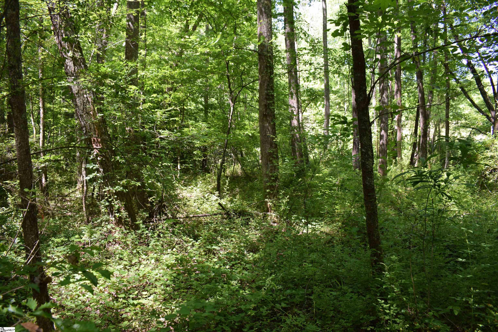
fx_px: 374
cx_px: 249
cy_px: 166
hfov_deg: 67.4
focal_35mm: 27
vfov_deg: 47.9
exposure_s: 1/125
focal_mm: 18
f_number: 5.6
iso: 400
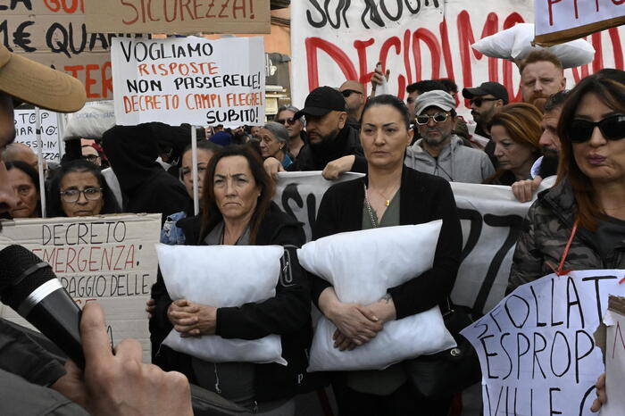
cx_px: 312
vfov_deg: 36.8
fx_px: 625
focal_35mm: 36
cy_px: 208
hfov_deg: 53.2
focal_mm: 24
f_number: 18
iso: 6400
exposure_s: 1/800
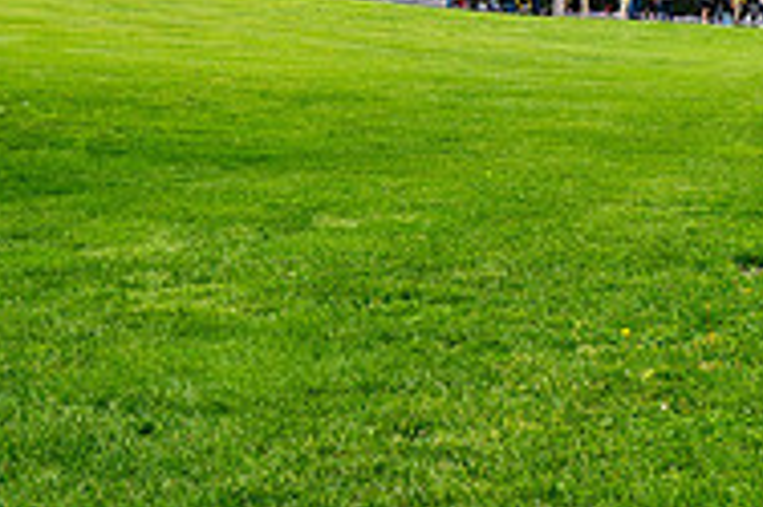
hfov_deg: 18.2
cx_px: 666
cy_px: -4
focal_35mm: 111
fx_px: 2350
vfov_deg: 12.2
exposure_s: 1/640
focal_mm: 36
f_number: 8
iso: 500
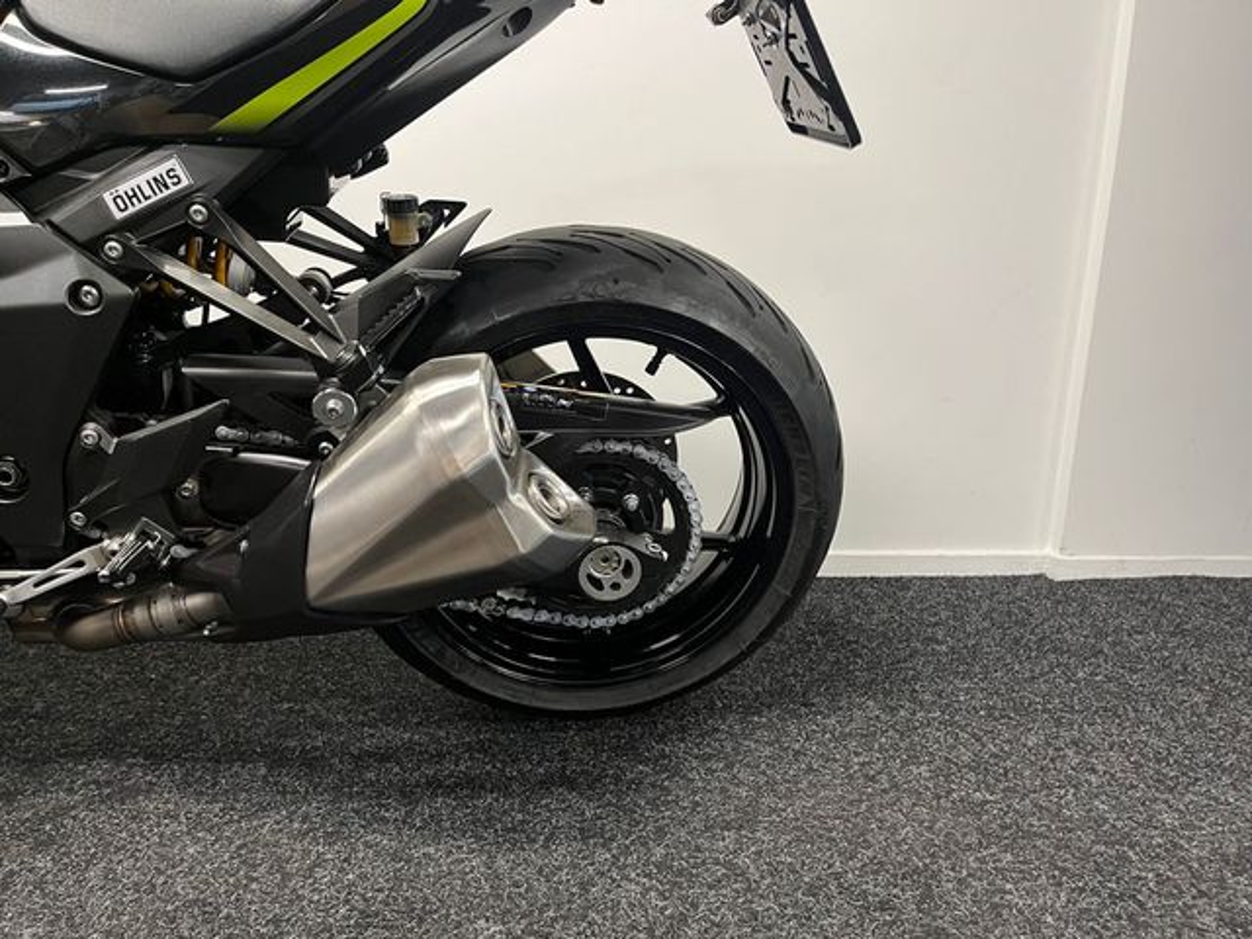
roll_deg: -2.5
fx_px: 940
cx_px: 626
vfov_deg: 53.1
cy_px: 470
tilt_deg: -14.0
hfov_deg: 67.3
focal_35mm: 26
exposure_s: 1/50
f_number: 1.6
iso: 160
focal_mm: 5.1
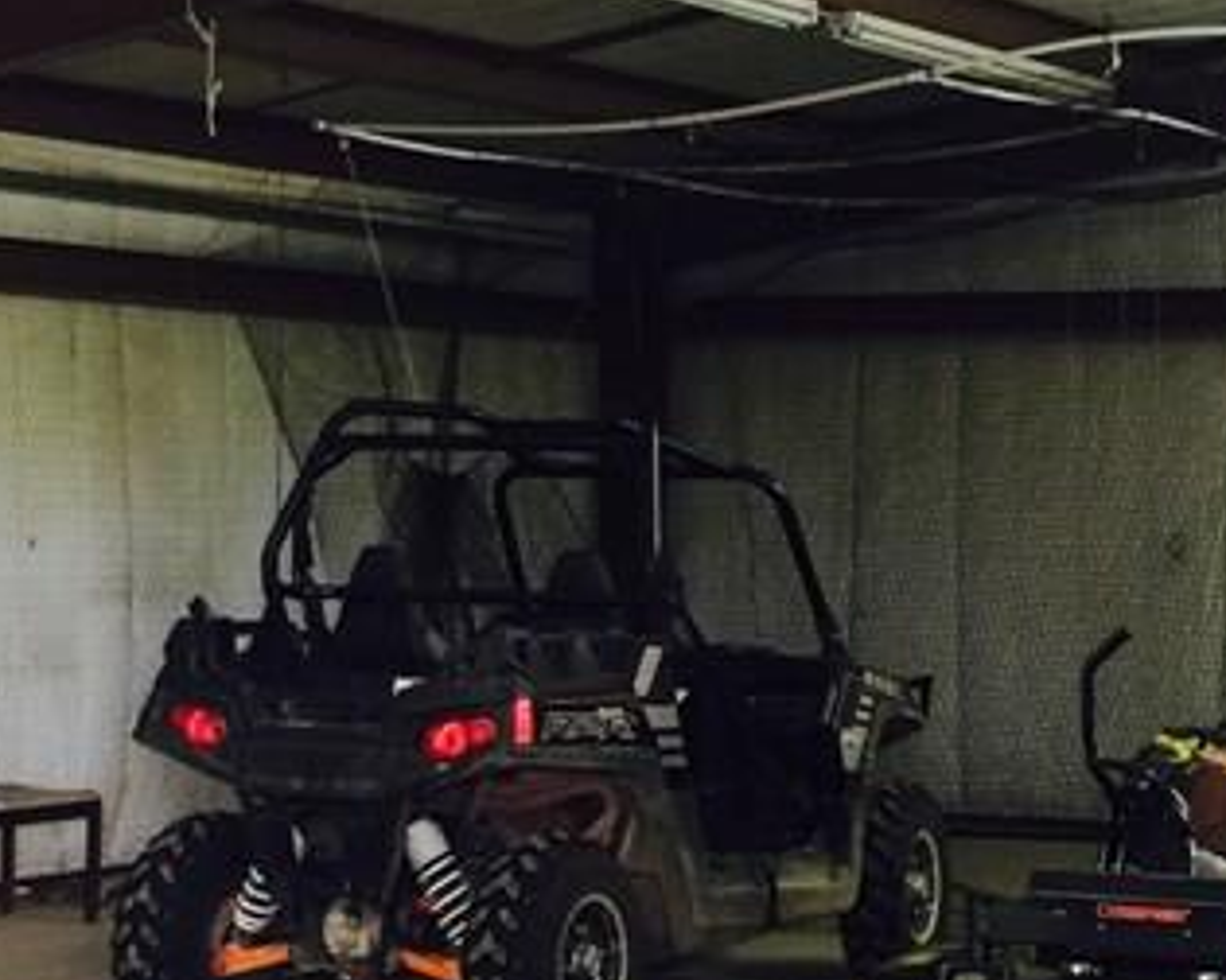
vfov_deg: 16.7
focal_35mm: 92
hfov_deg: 20.7
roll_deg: +1.4
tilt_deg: +3.1
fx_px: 3338
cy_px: 476
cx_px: 911
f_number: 2.2
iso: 100
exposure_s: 1/10
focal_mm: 4.15
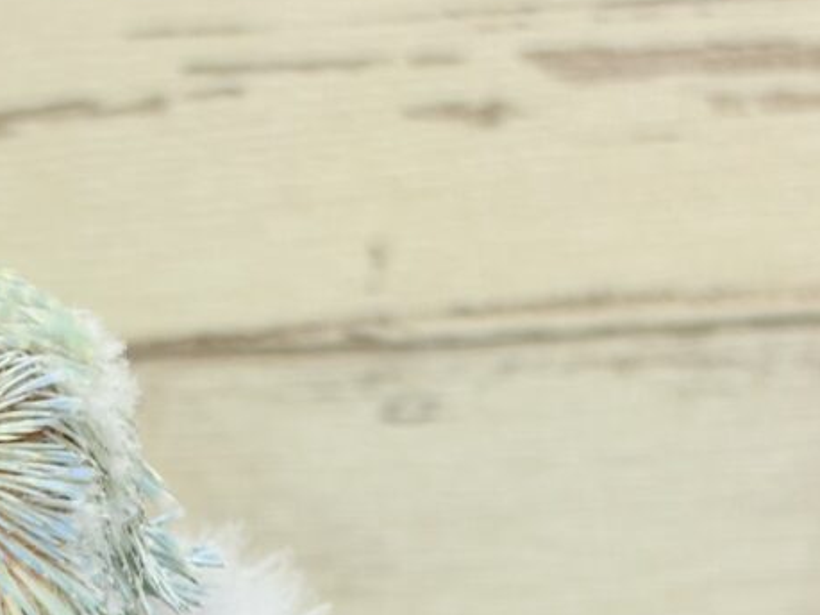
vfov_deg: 10.7
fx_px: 3221
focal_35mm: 136
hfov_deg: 14.3
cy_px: 692
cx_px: 50
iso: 50
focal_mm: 5.96
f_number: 1.6
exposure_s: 1/50
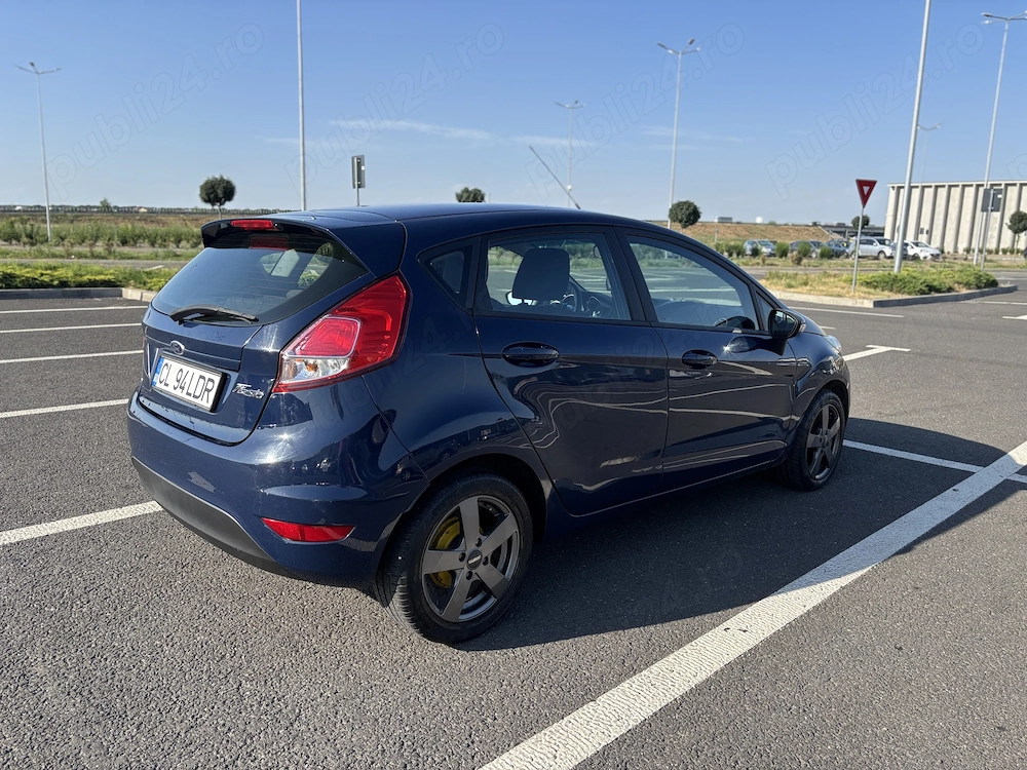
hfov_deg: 67.3
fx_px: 771
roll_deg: -1.6
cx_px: 514
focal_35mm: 26
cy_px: 385
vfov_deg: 53.1
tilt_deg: -10.7
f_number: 1.6
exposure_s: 1/1912
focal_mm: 5.96
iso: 50
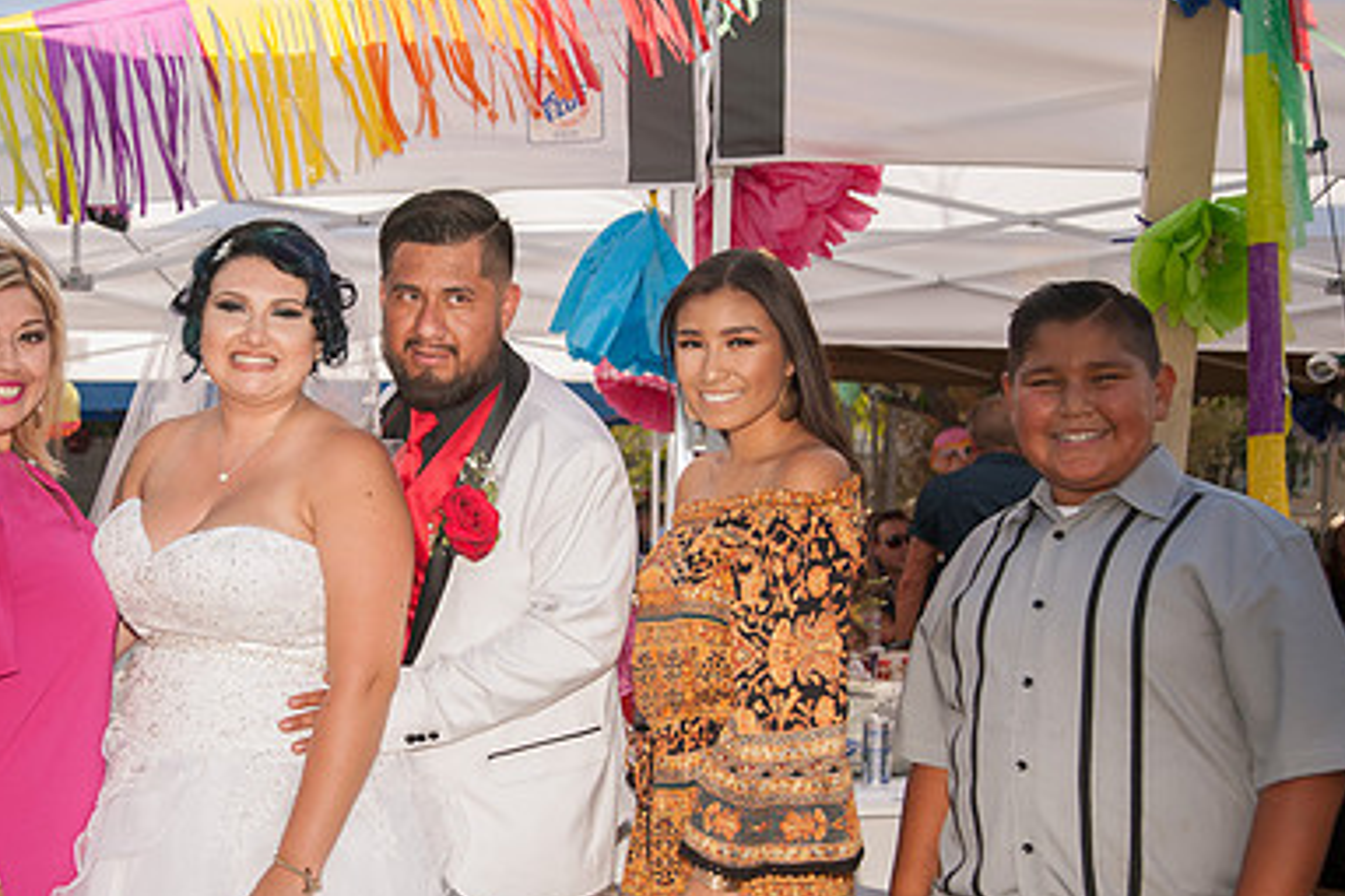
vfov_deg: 25.5
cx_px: 393
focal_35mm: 53
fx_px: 1979
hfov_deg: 36.9
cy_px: 527
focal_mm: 35
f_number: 5
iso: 200
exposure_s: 1/800
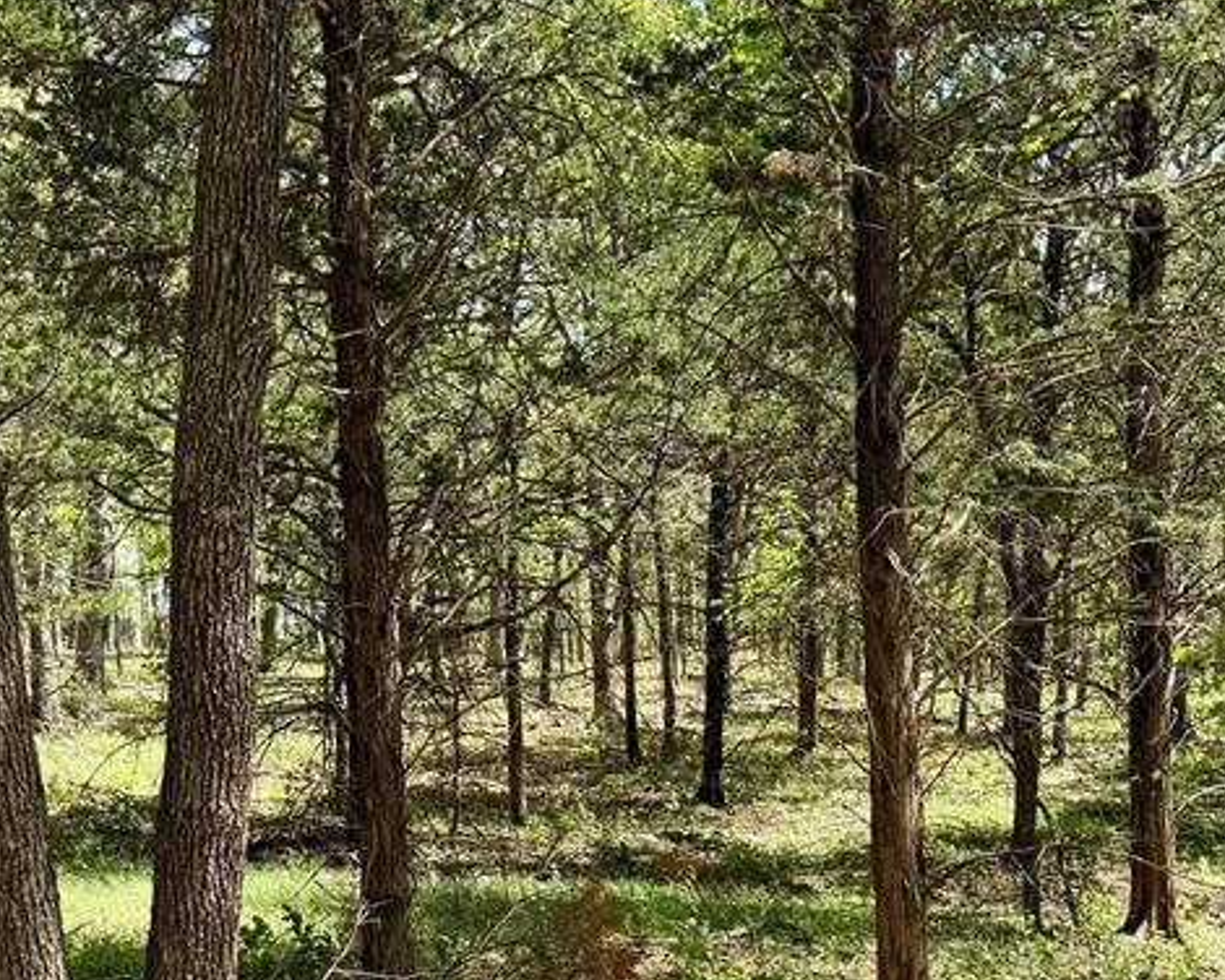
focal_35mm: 51
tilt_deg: -4.0
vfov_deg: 29.0
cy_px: 800
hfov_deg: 36.6
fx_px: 1849
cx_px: 659
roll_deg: +3.7
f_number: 1.78
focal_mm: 6.76
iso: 80
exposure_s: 1/1337
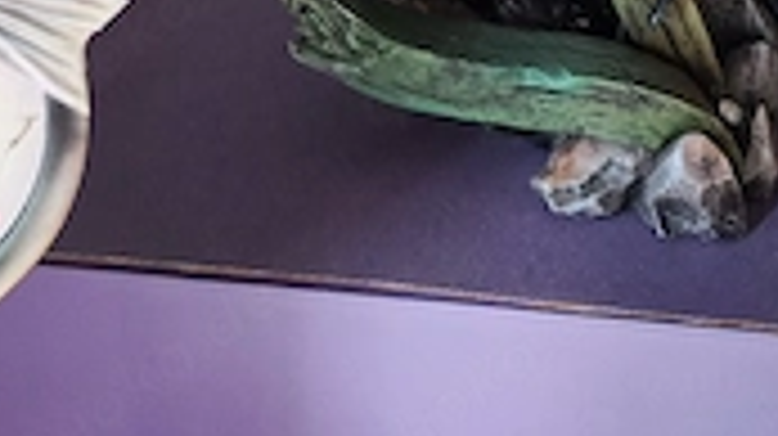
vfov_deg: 17.8
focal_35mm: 58
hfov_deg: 35.6
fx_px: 1196
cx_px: 243
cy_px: -274
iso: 1057
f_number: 1.69
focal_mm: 7.01
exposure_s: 1/53.2
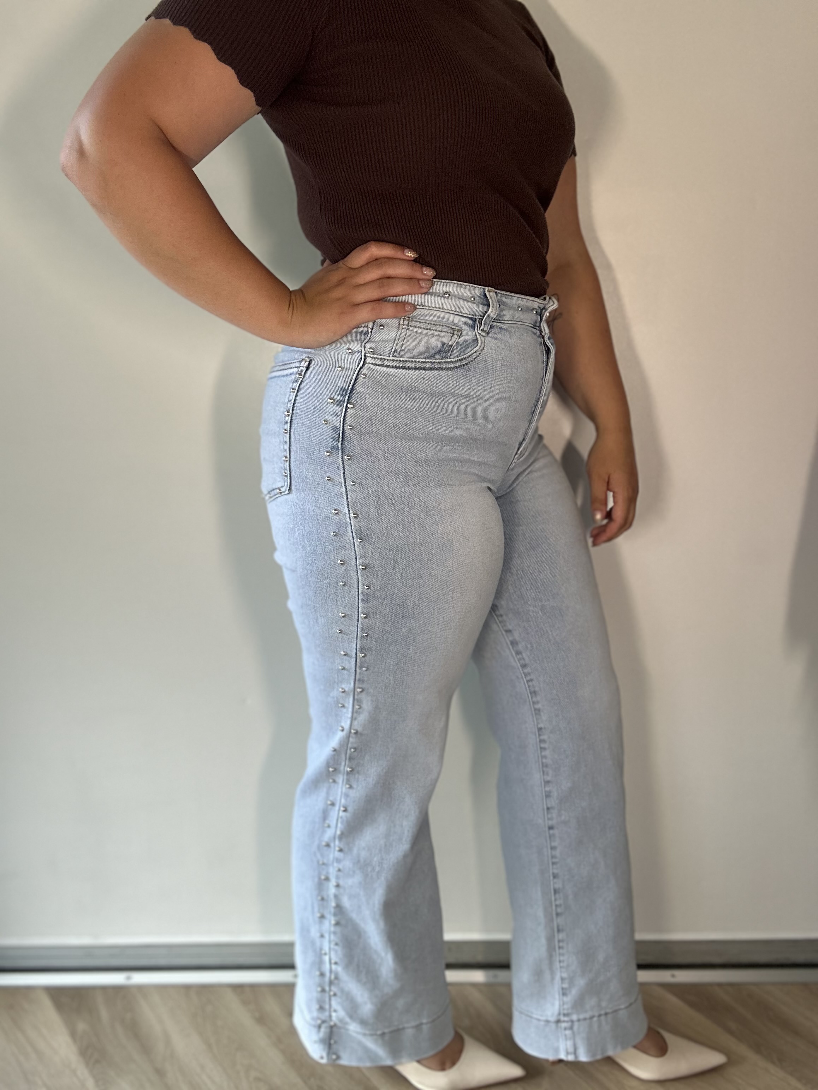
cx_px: 409
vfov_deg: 60.0
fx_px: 945
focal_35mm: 30
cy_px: 545
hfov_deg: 46.8
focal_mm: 2.69
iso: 40
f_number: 1.9
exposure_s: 1/121
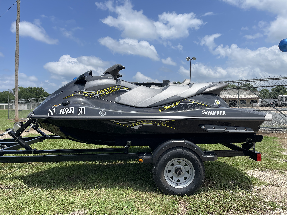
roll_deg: -0.3
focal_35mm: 25
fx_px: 207
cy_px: 108
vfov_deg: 54.9
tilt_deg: -2.8
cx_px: 144
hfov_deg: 69.4
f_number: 1.6
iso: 32
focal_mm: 5.1
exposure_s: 1/4902
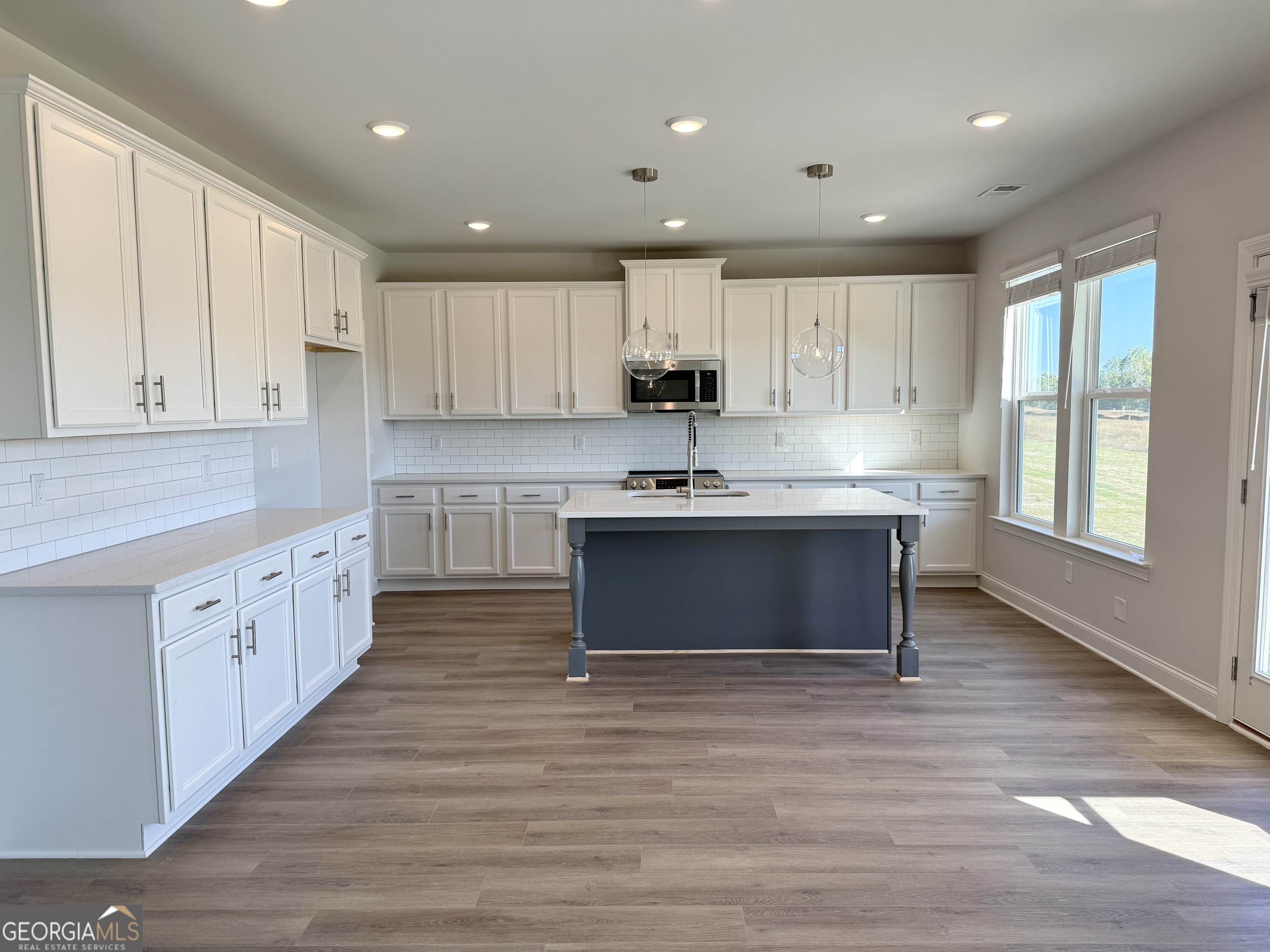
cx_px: 635
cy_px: 476
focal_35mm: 24
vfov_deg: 56.8
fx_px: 881
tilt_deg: -4.5
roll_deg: +0.7
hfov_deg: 71.6
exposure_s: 1/368
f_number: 1.78
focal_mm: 6.76
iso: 100
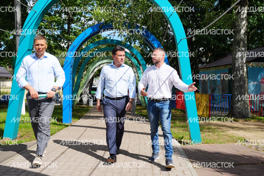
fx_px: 294
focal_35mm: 40
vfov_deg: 33.5
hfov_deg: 48.4
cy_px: 88
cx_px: 132
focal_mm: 40
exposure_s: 1/1600
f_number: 8
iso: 800
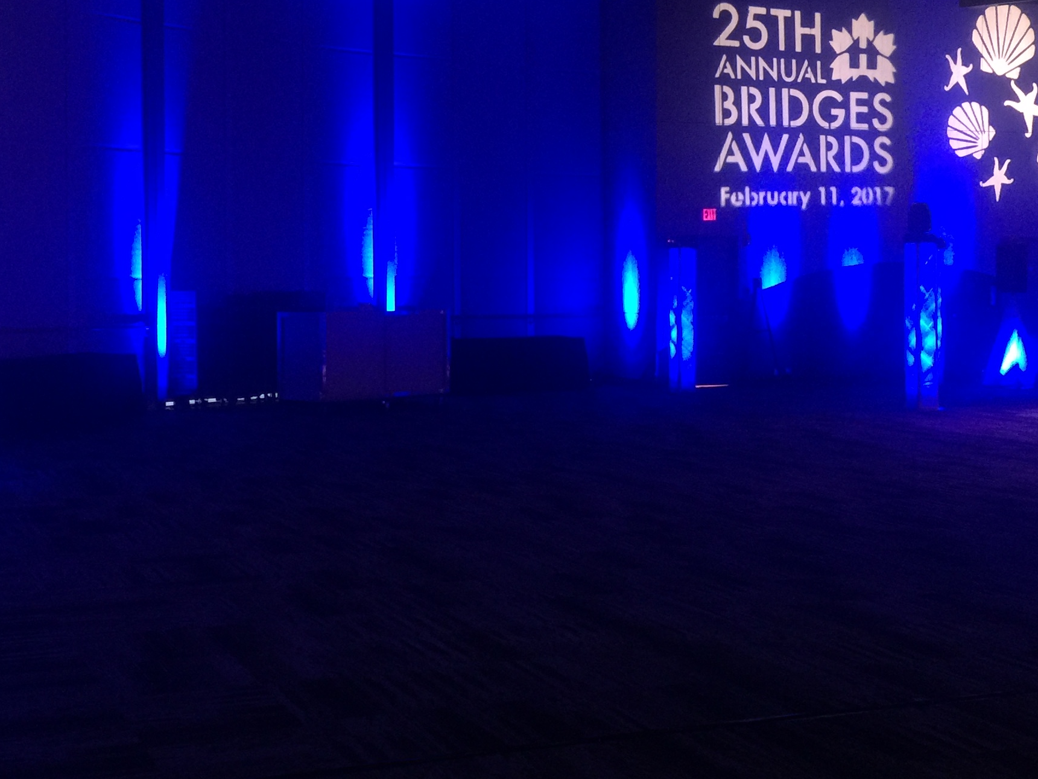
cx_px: 459
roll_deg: -0.7
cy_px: 297
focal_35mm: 55
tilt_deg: +0.7
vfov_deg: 26.5
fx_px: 1649
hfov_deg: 34.9
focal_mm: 4.15
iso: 64
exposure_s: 1/4
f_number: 2.2
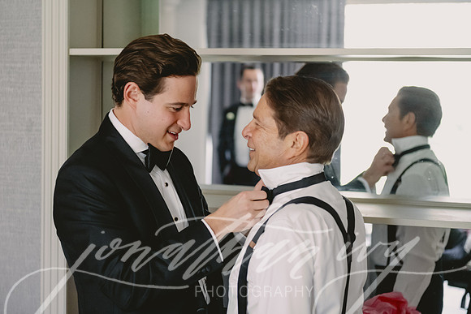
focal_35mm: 76
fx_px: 998
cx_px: 214
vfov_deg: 17.9
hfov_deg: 26.5
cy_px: 143
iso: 3200
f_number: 2.8
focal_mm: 70
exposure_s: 1/320
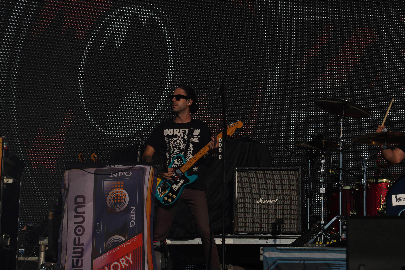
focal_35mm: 104
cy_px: 135
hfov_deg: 19.6
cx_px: 202
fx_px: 1170
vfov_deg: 13.2
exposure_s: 1/1250
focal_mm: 104
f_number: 8
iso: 100
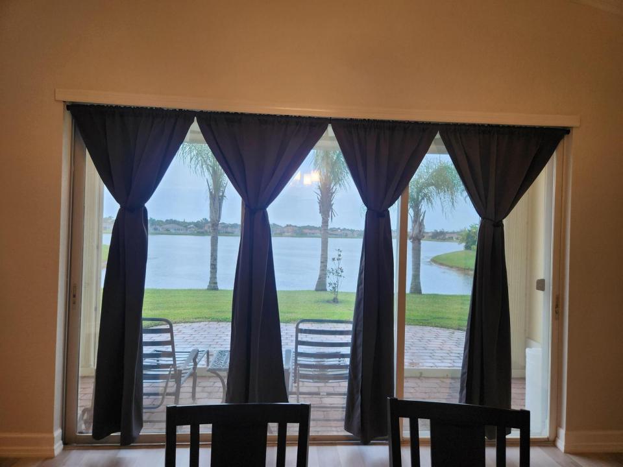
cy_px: 234
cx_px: 312
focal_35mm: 23
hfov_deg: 73.9
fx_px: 414
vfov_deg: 58.9
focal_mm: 5.4
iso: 50
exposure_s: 1/120
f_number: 1.8
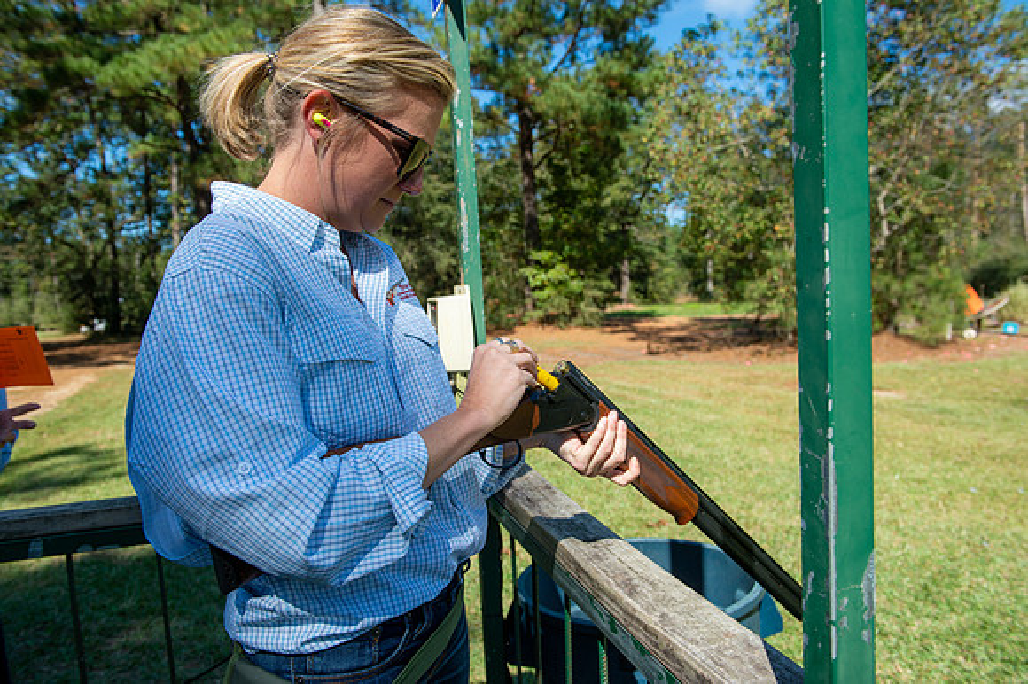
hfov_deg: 63.7
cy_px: 342
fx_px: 828
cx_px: 514
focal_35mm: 29
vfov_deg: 44.9
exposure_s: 1/400
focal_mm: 29
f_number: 6.3
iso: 125
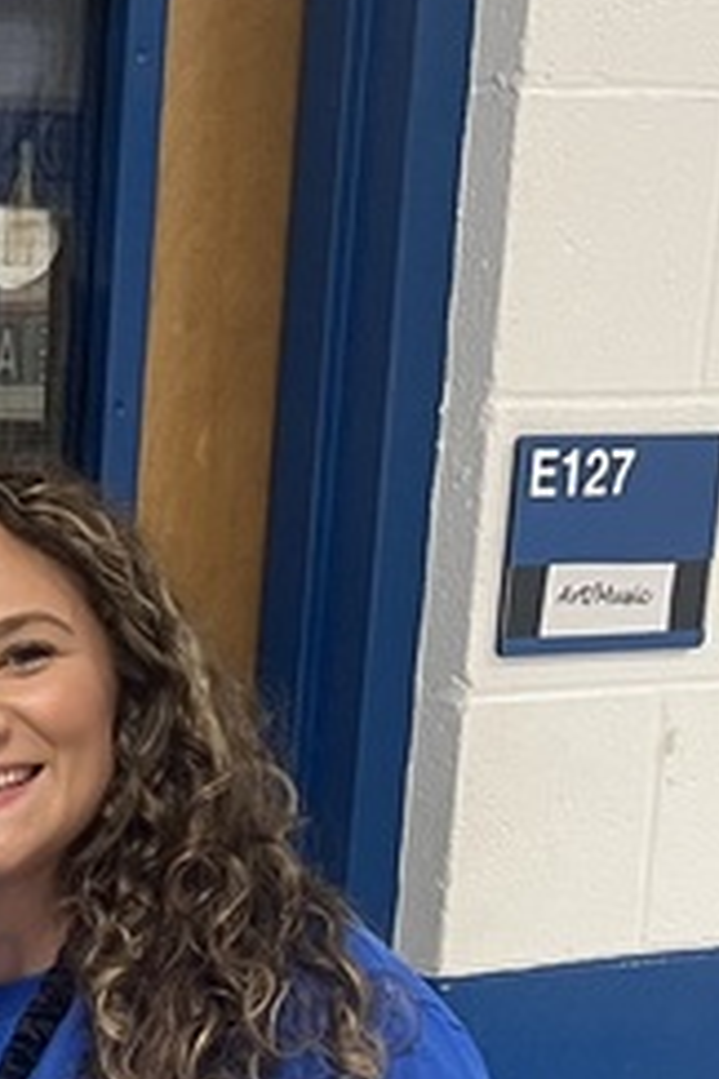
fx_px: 3415
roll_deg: +0.1
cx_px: -652
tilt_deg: -18.2
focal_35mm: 114
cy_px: 1492
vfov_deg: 16.7
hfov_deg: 11.1
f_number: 1.5
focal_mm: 5.7
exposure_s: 1/60
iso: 100
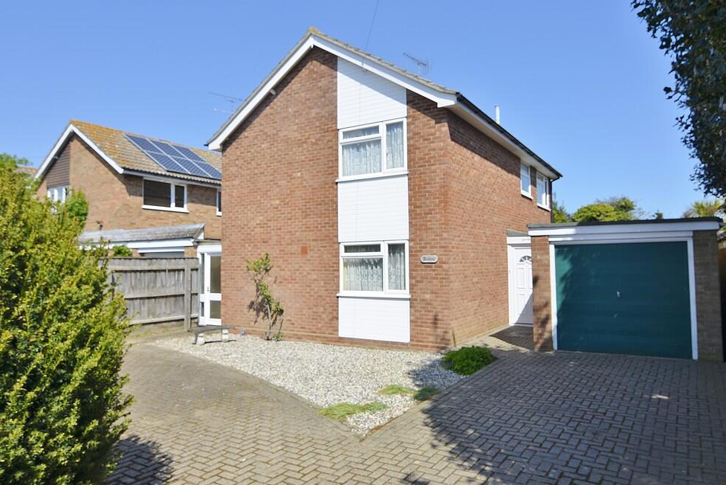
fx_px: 474
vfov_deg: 54.1
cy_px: 236
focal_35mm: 24
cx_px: 378
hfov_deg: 74.8
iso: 100
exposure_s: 1/320
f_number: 9
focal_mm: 15
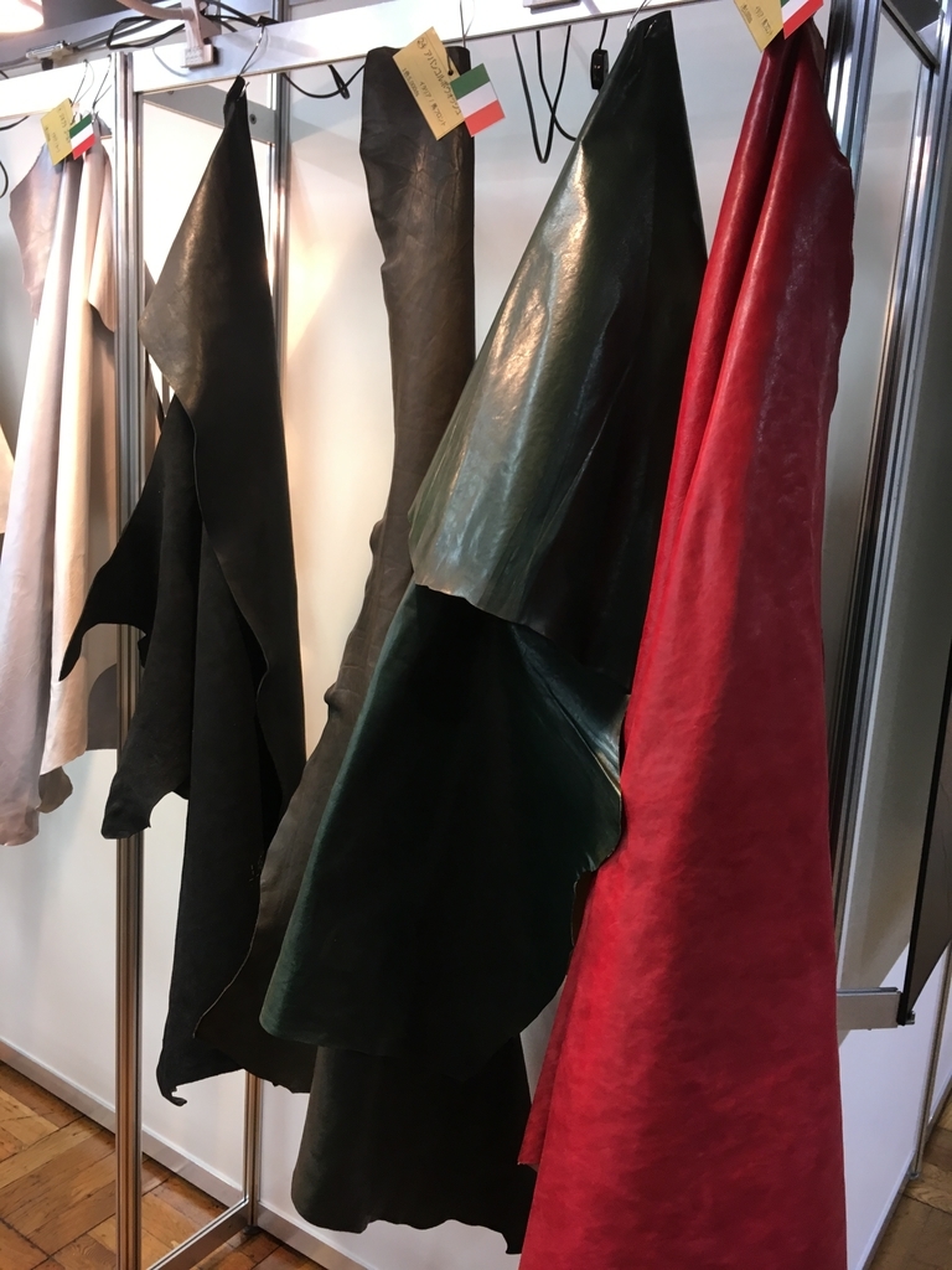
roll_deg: -3.4
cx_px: 476
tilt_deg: -11.2
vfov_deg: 61.7
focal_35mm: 29
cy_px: 635
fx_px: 1063
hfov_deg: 48.2
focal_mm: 4.15
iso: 80
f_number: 2.2
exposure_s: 1/30
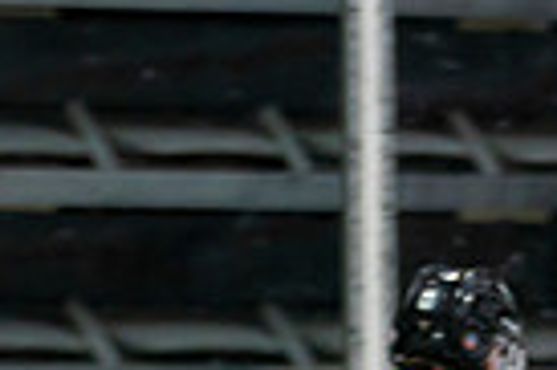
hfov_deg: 2.0
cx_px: 1584
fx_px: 15608
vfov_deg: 1.4
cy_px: 1014
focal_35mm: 1010
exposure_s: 1/640
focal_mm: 160
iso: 1000
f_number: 2.8
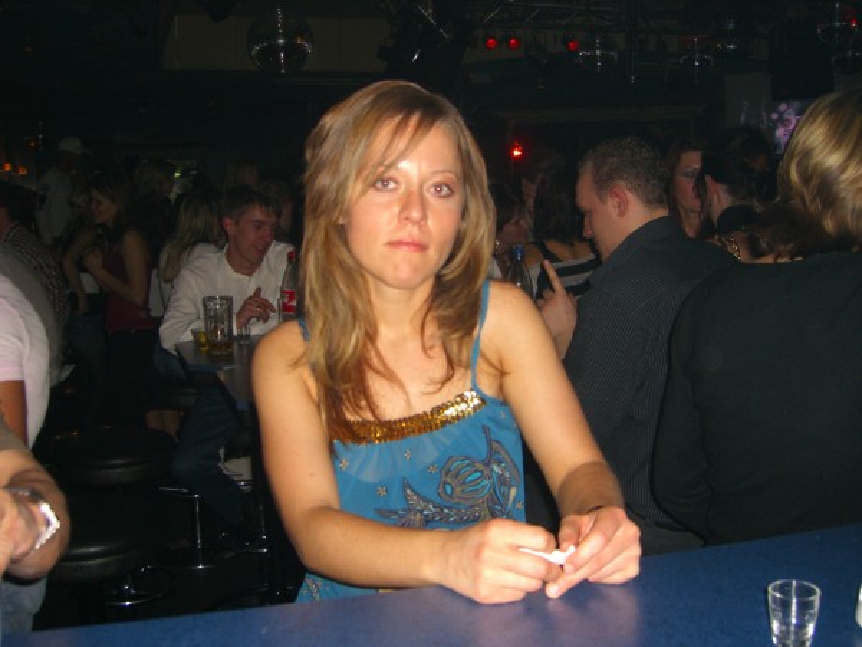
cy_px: 324
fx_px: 946
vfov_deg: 37.7
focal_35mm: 38
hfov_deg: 49.0
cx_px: 431
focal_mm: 7.9
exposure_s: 1/60
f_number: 2.8
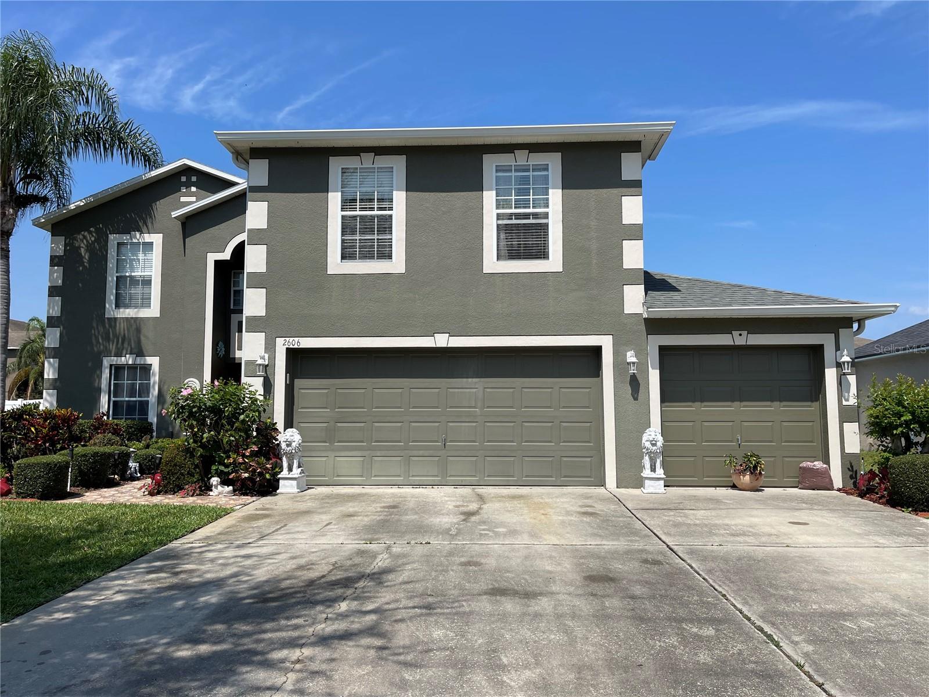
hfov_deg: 69.4
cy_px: 348
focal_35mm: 25
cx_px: 464
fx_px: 671
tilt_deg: +5.9
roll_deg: +0.0
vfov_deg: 54.9
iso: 32
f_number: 1.6
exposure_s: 1/5128
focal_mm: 5.1
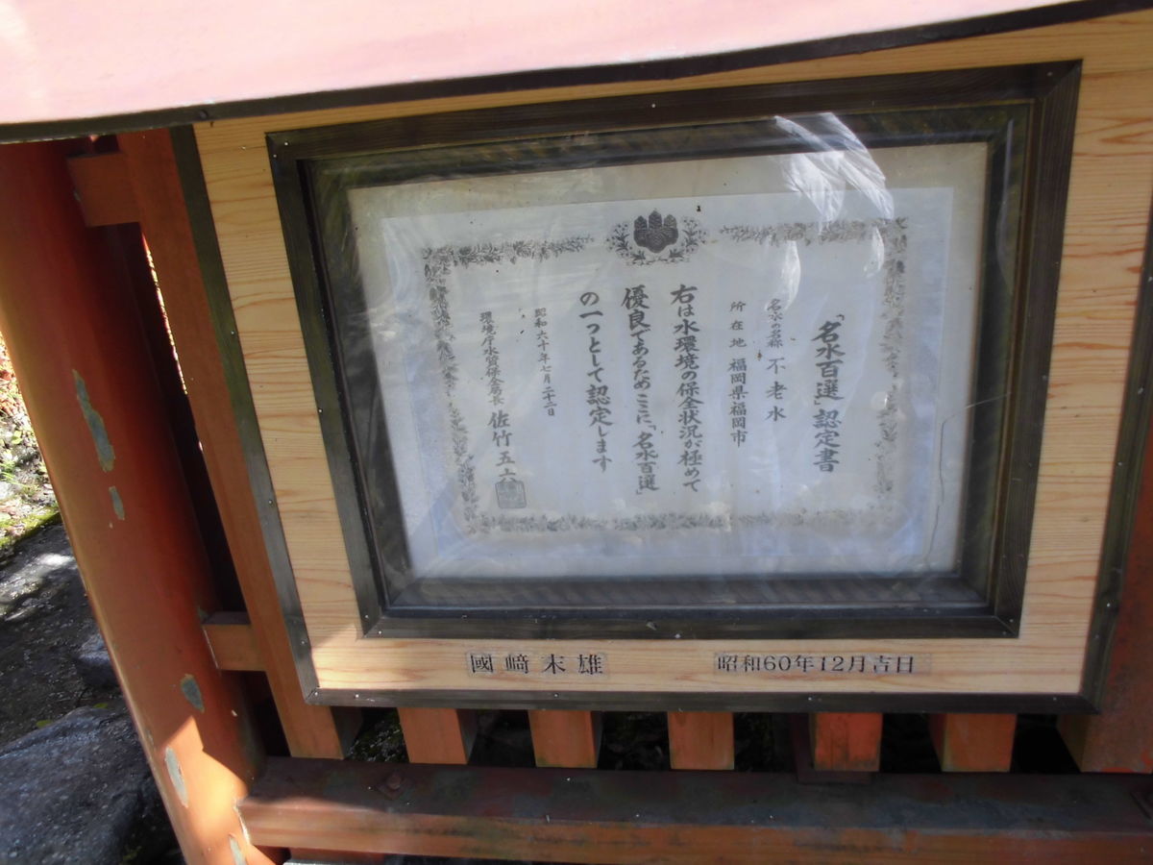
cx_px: 576
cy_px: 432
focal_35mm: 26
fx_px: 866
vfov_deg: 53.1
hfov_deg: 67.3
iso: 100
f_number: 3.5
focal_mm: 4.6
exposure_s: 1/100
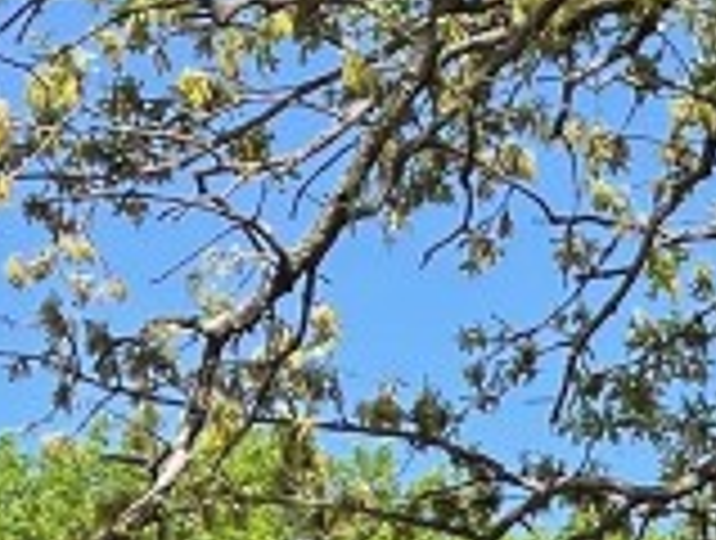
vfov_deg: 8.2
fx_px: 3462
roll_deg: +1.2
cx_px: 1450
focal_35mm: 167
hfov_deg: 10.8
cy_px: 1328
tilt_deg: +4.7
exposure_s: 1/1949
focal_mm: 4.2
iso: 32
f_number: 1.6
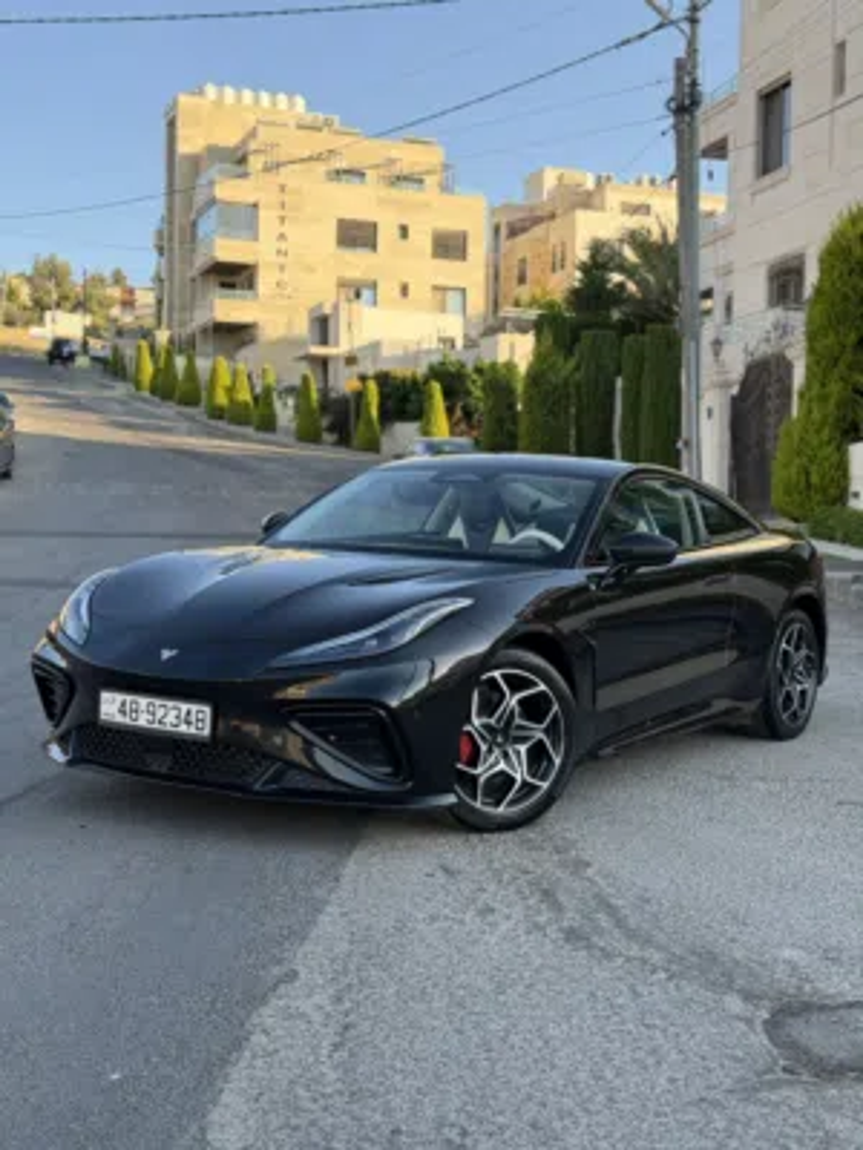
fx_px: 1596
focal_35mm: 48
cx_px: 432
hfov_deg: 30.3
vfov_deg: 39.7
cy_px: 575
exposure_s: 1/712
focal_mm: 6.76
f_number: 1.78
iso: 100
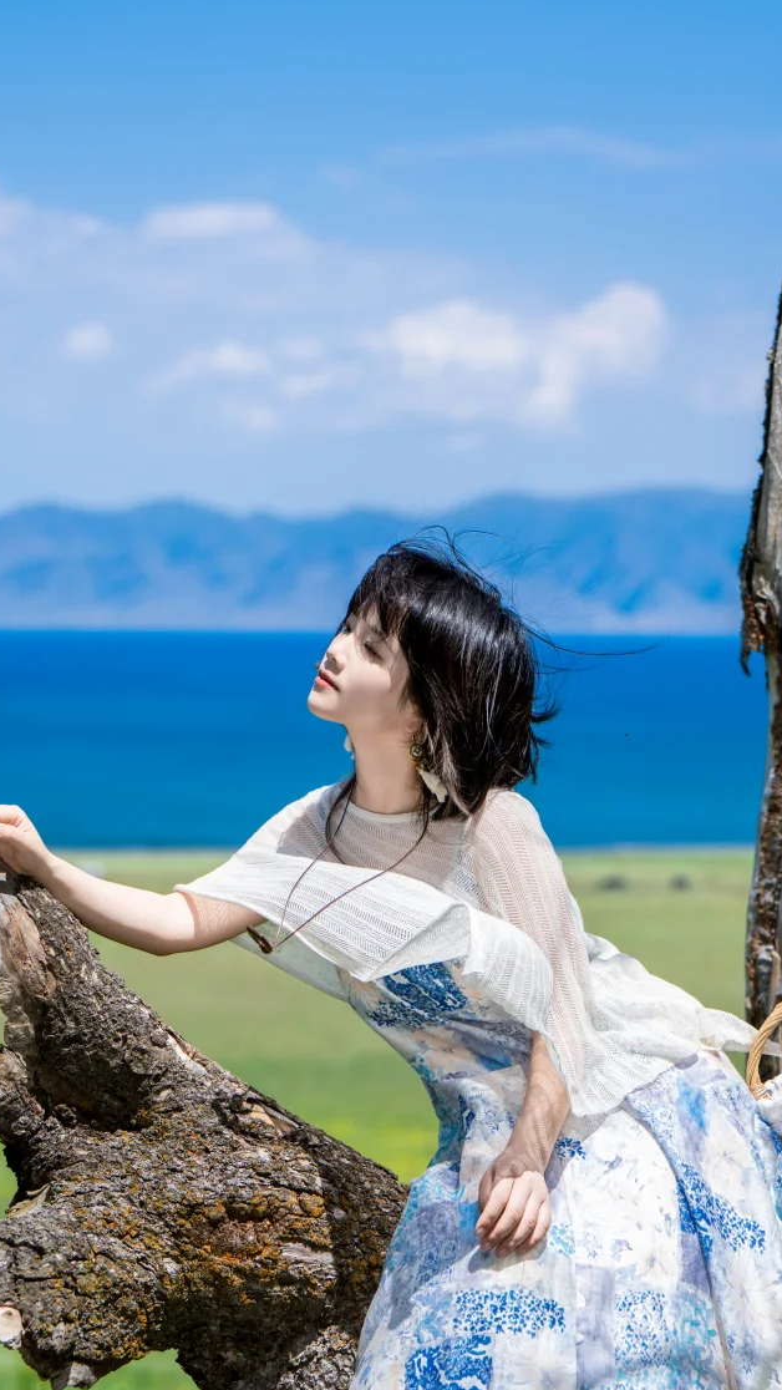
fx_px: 4201
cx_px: 401
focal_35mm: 114
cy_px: 725
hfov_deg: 10.6
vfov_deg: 18.8
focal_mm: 75
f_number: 3.5
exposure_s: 1/2500
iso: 200
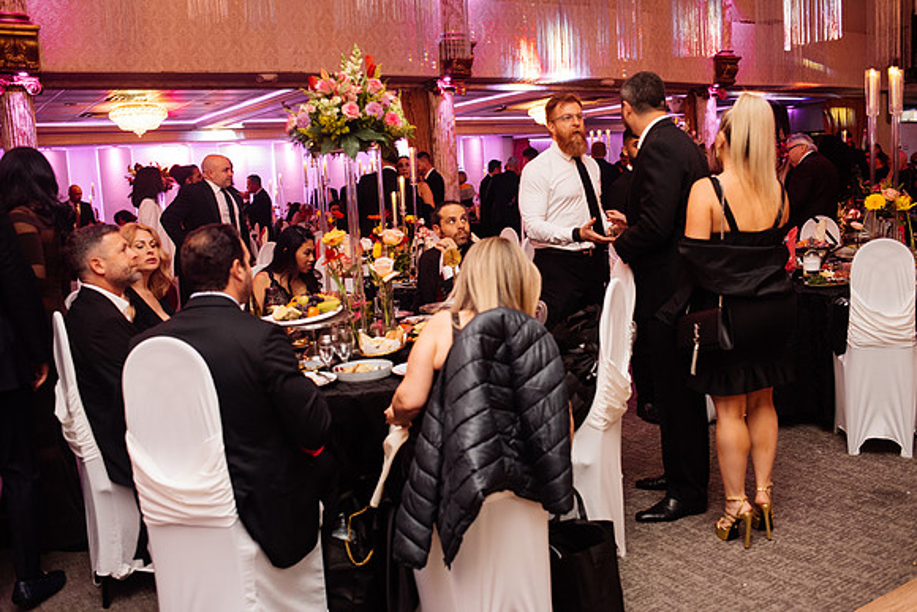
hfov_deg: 54.4
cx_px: 458
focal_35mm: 35
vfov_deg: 37.9
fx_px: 892
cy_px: 306
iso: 2500
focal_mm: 35
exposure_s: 1/200
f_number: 3.2
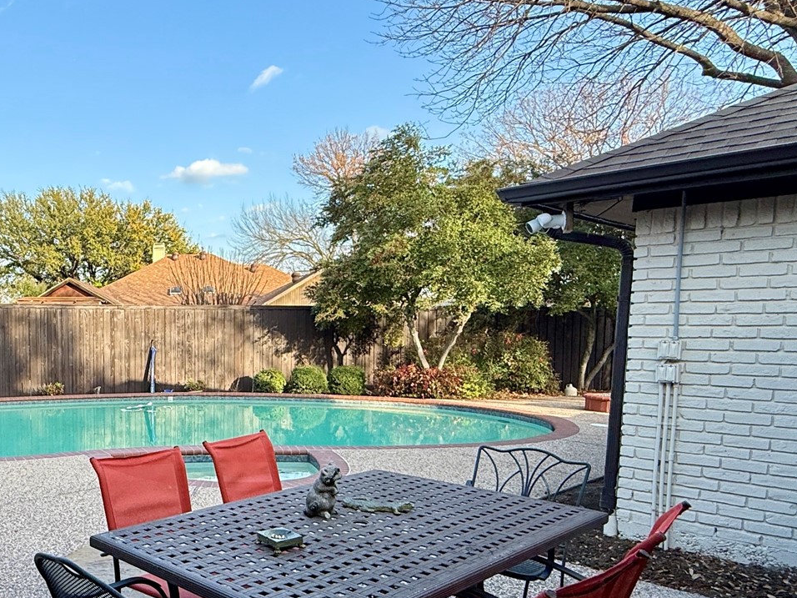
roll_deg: +0.4
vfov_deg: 46.3
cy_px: 384
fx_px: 691
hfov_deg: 54.0
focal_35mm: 30
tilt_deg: -4.5
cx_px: 113
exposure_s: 1/644
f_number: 2.2
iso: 50
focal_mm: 2.22
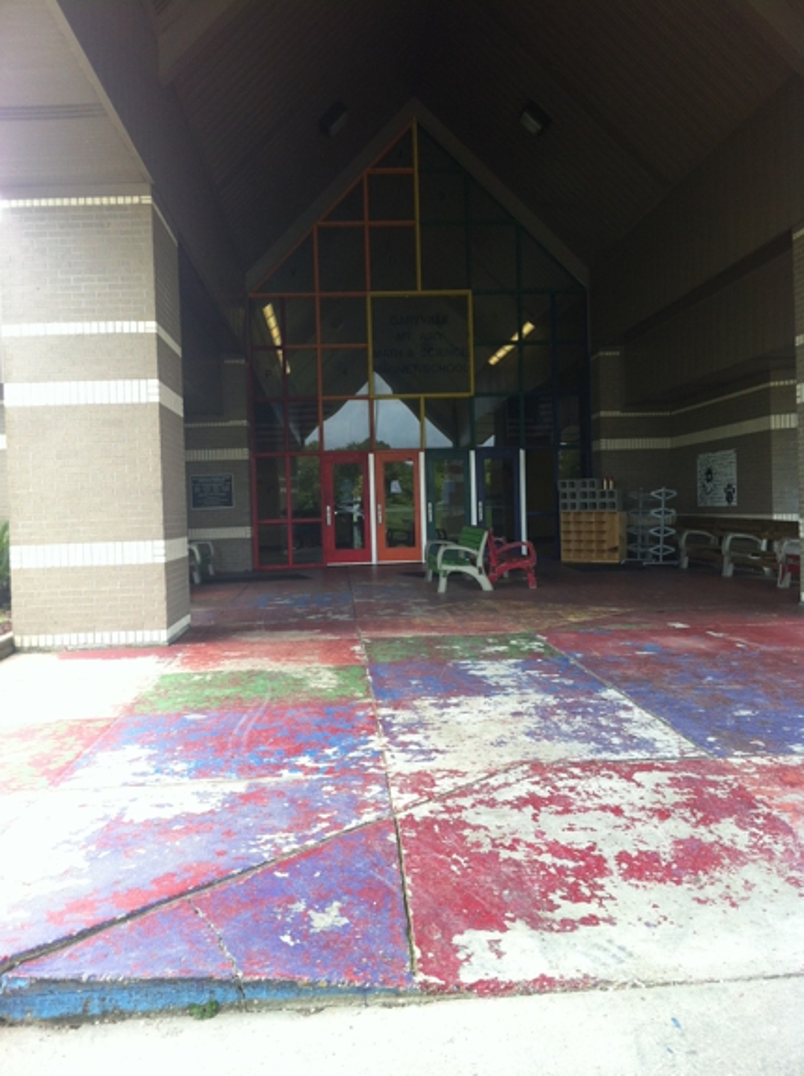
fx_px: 1087
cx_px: 402
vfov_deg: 52.7
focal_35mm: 35
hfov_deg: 40.6
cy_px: 538
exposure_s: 1/132
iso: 80
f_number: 2.8
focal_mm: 3.85
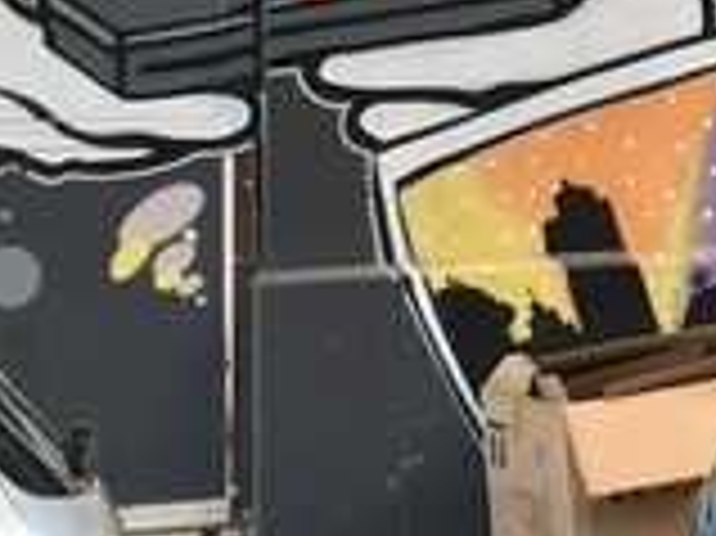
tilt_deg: -2.2
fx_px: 3390
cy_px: -101
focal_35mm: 164
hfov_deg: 11.8
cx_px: 901
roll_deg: -0.4
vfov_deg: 8.9
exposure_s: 1/50
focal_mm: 4.15
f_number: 2.2
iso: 32
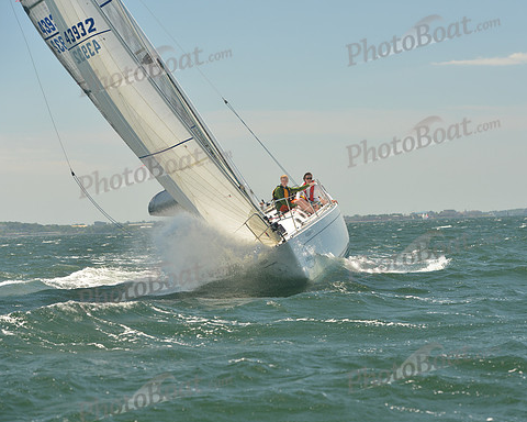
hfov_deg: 15.2
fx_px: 1981
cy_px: 212
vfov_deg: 12.1
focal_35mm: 127
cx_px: 290
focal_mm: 112
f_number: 5.6
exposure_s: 1/800
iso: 400
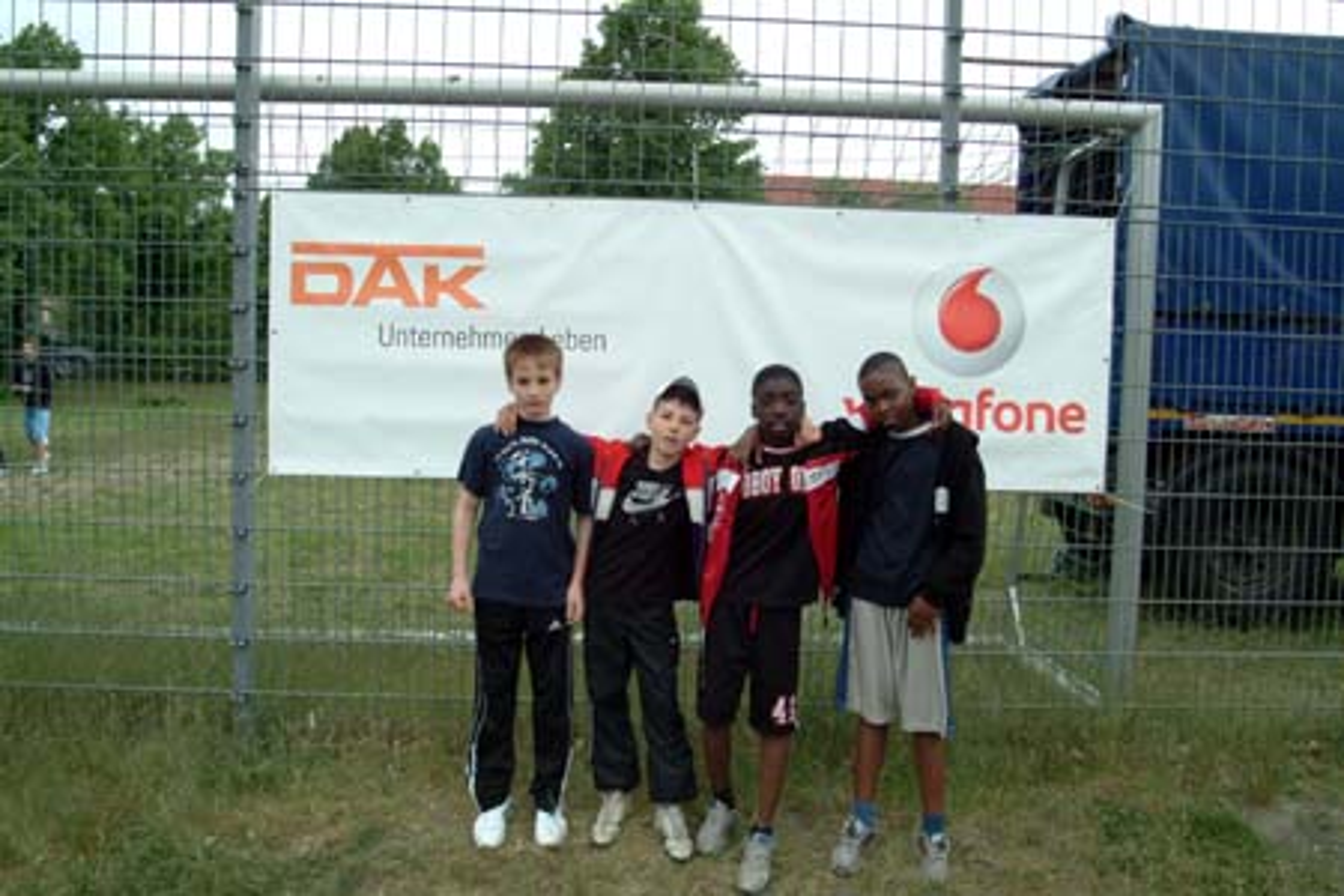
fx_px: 1120
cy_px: 448
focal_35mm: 30
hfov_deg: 61.9
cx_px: 672
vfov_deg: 43.6
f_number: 9.5
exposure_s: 1/350
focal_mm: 20
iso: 400
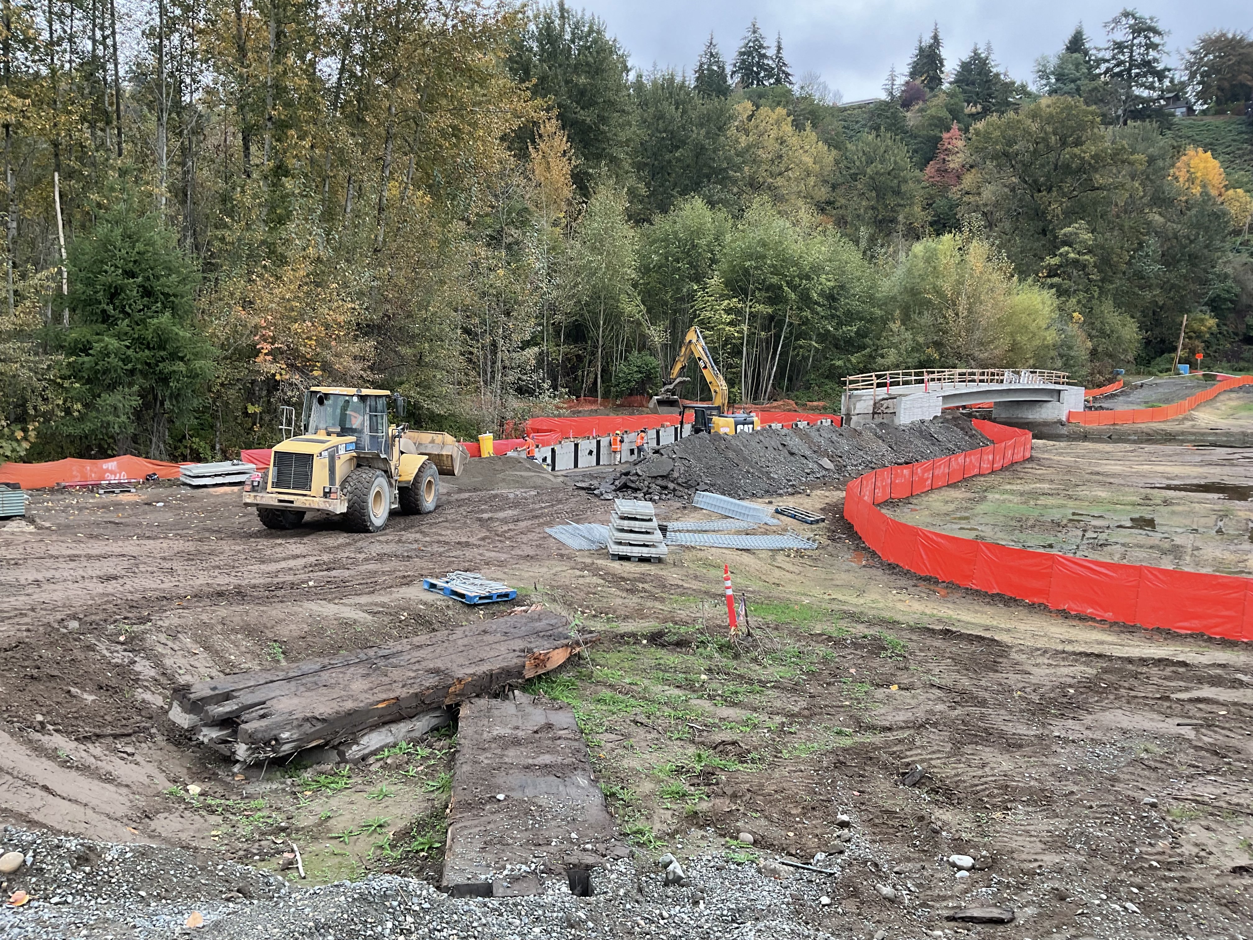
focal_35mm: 29
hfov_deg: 61.7
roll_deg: -1.0
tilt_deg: -7.4
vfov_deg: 48.2
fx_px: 1050
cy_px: 470
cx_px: 626
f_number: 1.8
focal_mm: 3
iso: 16
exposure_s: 1/120
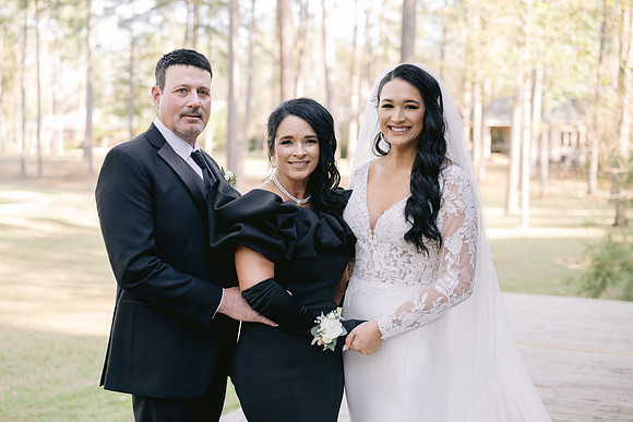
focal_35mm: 52
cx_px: 326
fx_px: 917
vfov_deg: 25.9
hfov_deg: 38.1
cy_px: 208
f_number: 2.5
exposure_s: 1/320
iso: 400
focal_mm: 50
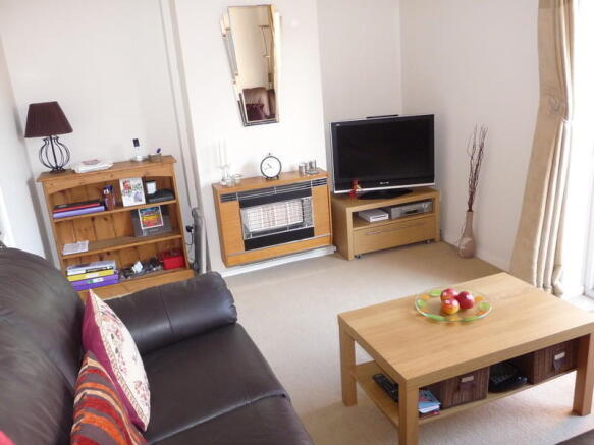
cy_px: 222
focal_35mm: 30
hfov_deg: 60.0
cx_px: 297
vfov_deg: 46.8
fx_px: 515
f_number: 3.4
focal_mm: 5
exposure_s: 1/30
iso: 400
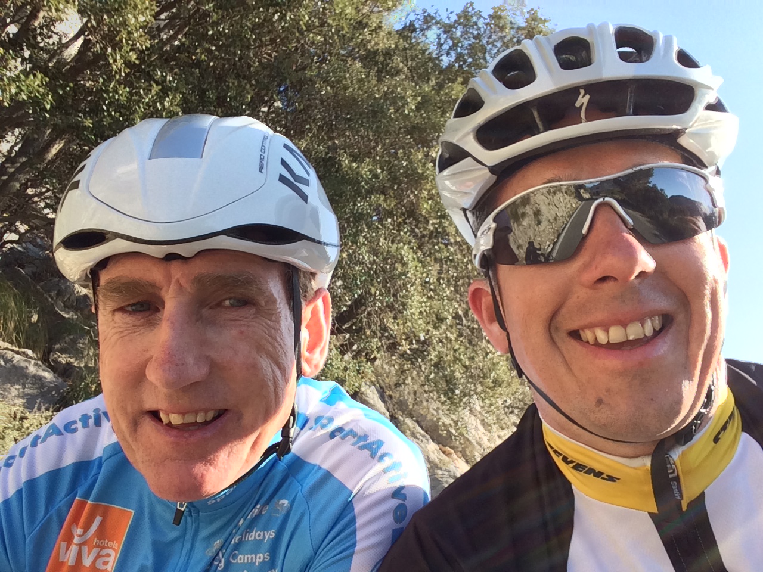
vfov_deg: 45.4
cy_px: 286
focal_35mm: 31
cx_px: 382
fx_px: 683
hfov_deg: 58.4
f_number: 2.4
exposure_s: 1/352
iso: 50
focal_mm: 2.15
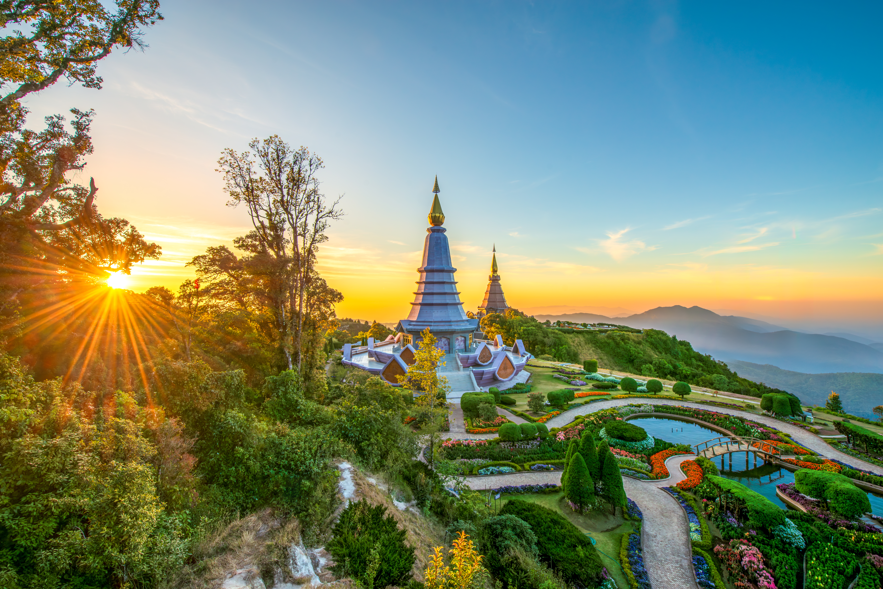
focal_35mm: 14
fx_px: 343
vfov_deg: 81.2
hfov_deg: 104.2
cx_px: 442
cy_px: 294
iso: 100
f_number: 10
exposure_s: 1/125
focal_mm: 14
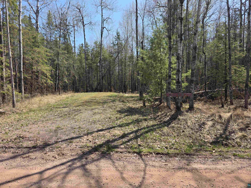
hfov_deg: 73.9
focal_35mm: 23
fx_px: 167
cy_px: 94
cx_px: 126
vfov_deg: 58.9
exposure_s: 1/2921
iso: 80
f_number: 1.7
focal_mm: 6.3
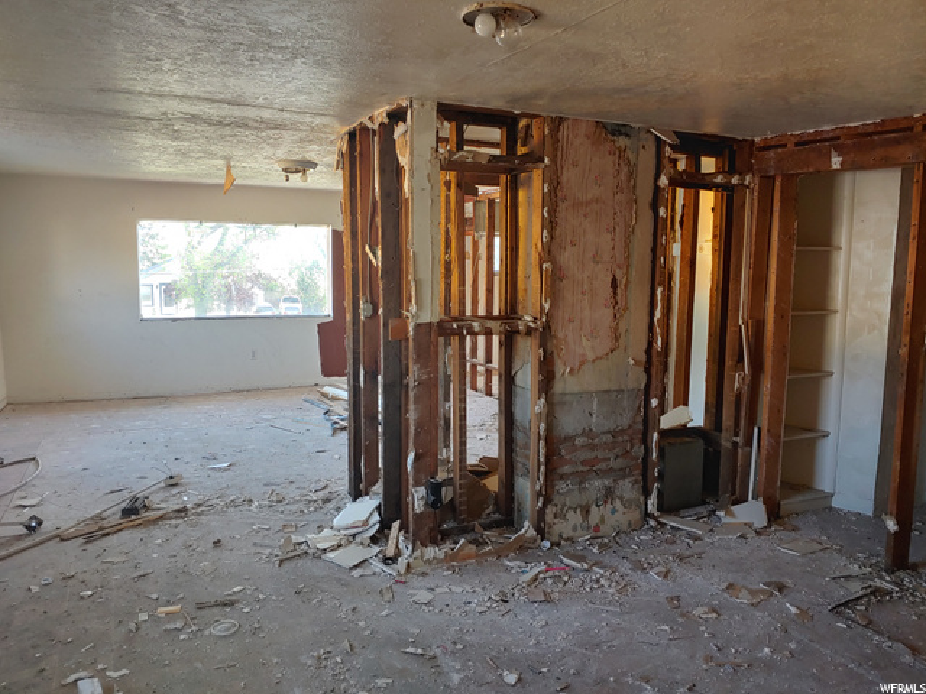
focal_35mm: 25
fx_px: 669
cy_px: 347
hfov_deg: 69.4
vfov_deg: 54.9
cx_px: 463
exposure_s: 1/60
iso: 50
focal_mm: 4.23
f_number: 1.5
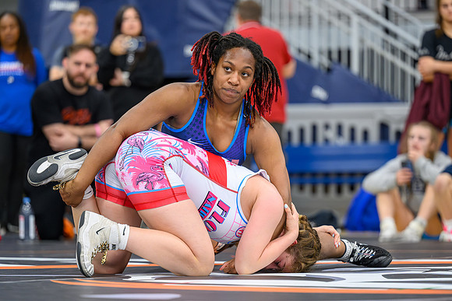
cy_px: 174
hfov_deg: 10.5
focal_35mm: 197
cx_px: 235
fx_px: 2469
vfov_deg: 7.0
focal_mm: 160
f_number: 2.8
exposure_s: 1/800
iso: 3200
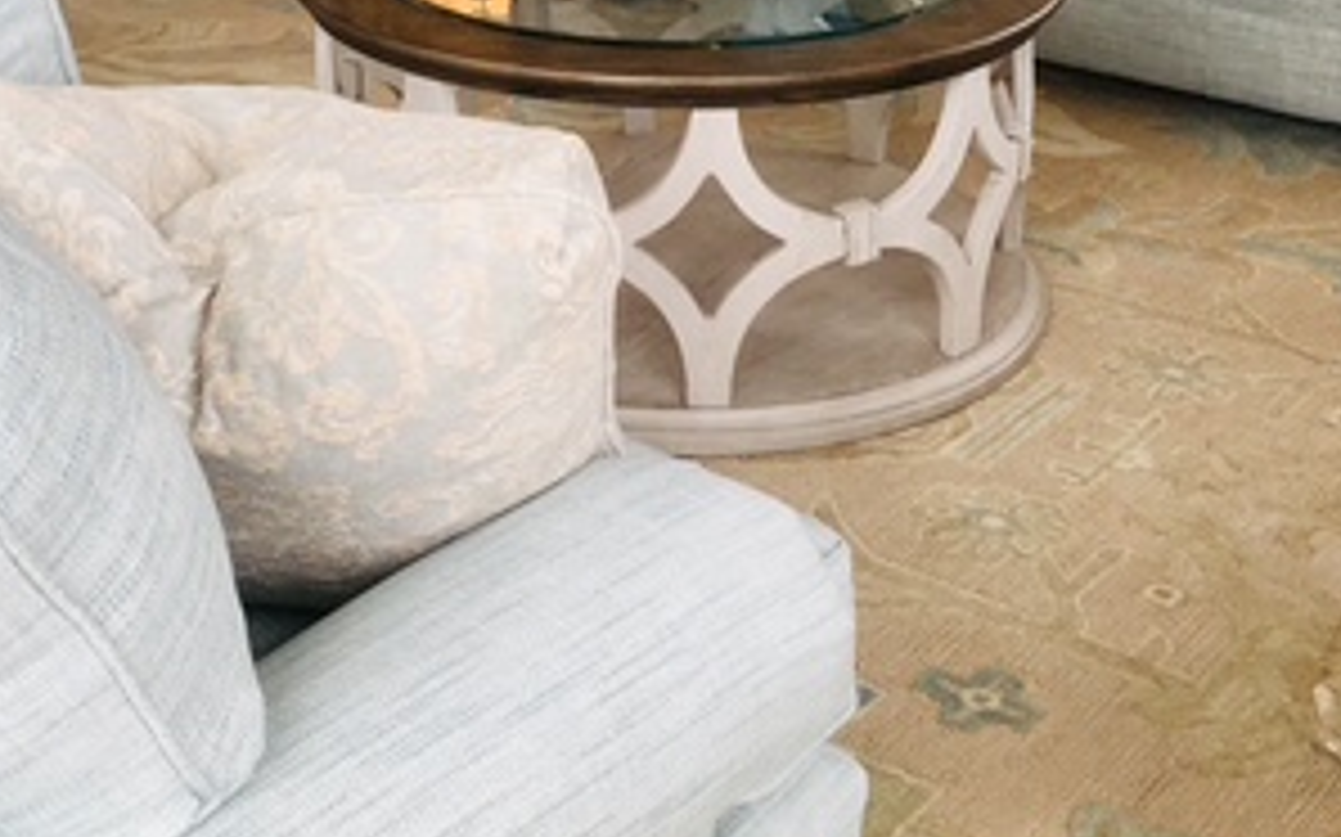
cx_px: 450
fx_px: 2411
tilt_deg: -17.9
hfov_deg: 30.9
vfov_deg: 19.2
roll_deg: +1.0
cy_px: 14
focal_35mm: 66
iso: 40
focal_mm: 4.15
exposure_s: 1/120
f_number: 2.2
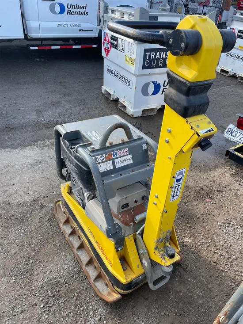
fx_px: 243
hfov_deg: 53.1
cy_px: 162
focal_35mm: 26
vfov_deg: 67.3
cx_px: 122
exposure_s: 1/707
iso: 32
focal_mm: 4.2
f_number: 1.6
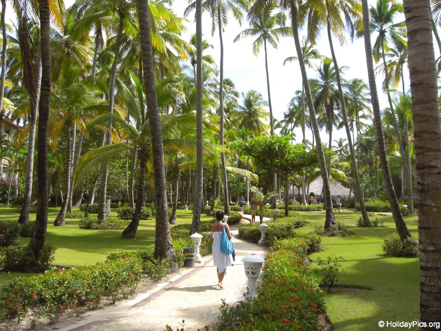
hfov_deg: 49.0
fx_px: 484
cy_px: 166
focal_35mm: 38
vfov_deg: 37.7
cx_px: 220
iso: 64
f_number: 2.7
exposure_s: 1/640
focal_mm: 6.2
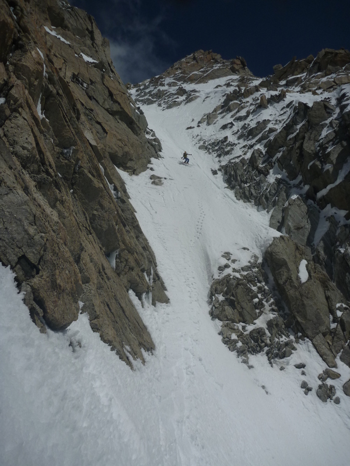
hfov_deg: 49.7
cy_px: 233
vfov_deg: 63.4
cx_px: 175
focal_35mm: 28
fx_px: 377
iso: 80
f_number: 10
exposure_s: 1/800
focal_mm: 4.9
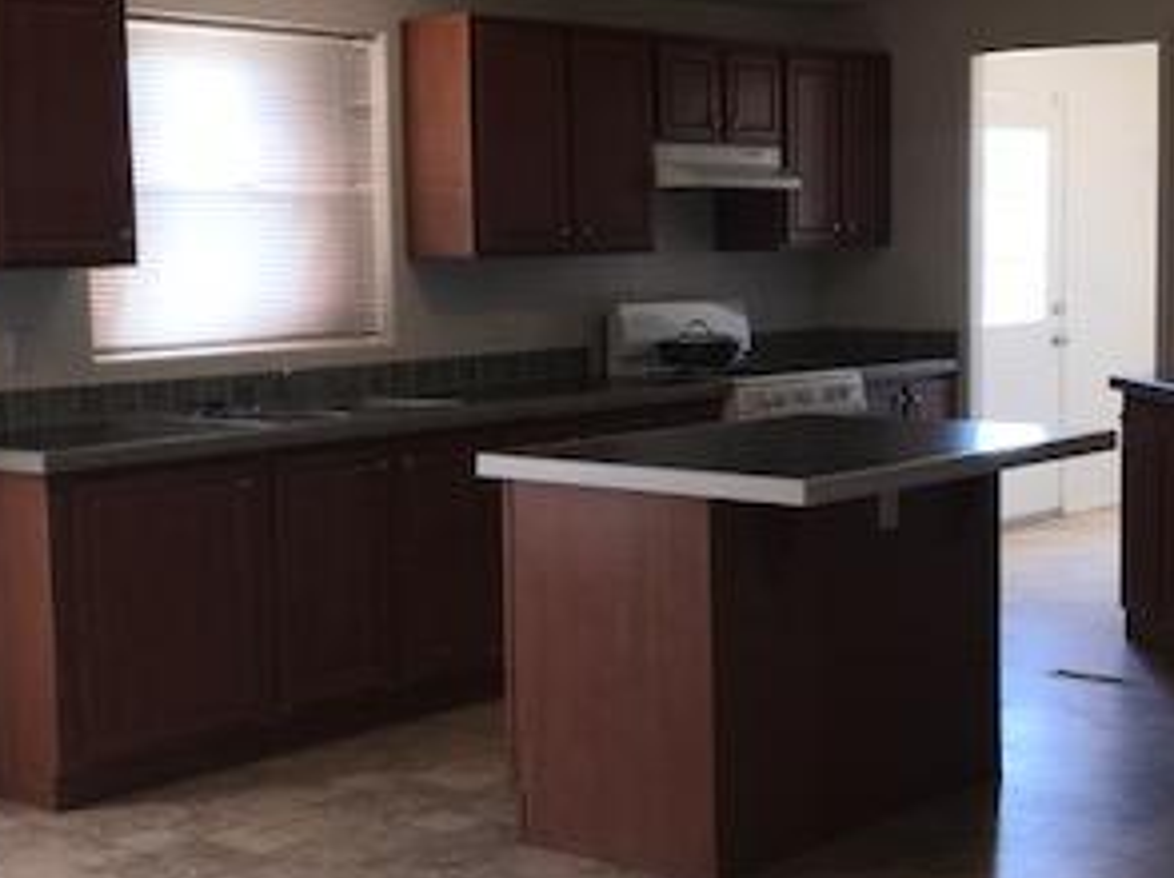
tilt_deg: -6.9
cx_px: 579
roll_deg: +0.4
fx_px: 2067
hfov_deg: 31.7
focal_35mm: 61
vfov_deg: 24.0
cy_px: 443
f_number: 1.8
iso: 20
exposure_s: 1/35
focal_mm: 3.99
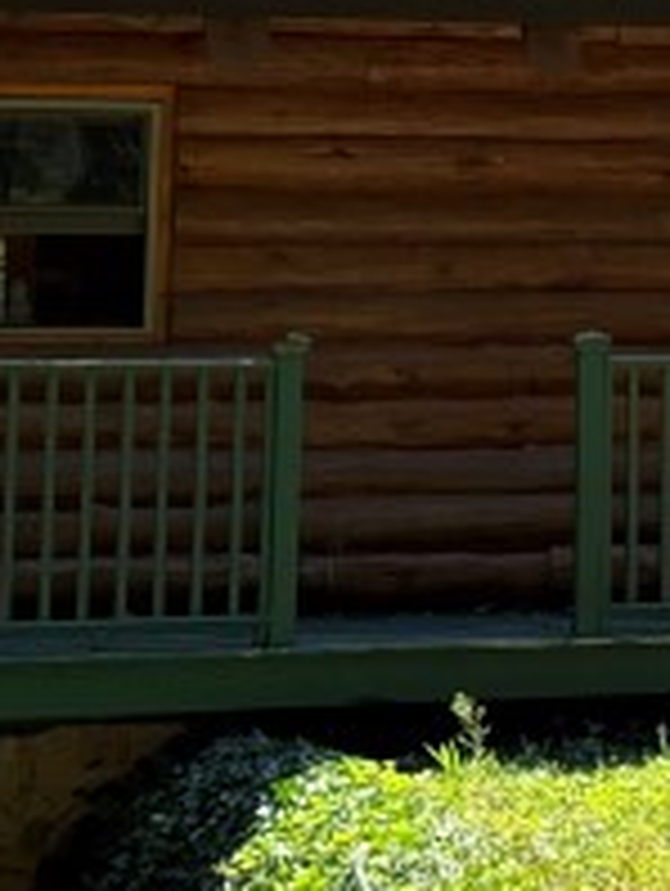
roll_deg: -0.4
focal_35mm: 155
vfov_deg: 12.5
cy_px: -68
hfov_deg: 9.2
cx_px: 1187
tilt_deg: +6.4
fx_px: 3991
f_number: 1.78
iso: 80
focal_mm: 6.76
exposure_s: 1/1242
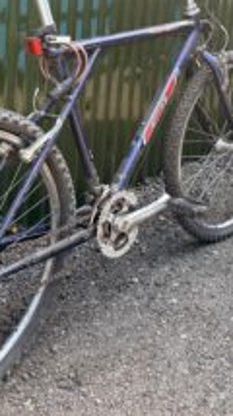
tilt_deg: -8.7
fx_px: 484
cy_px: 93
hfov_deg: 26.8
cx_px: 70
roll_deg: -3.0
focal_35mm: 44
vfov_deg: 44.5
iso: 80
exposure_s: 1/285
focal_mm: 6.86
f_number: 1.78
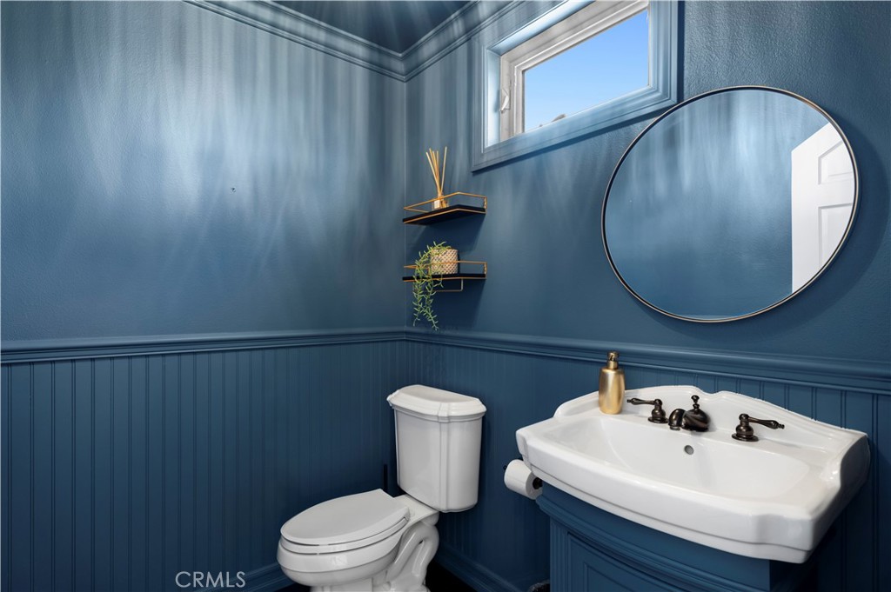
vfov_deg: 67.3
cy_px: 296
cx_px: 446
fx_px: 445
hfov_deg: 90.0
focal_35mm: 18
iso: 400
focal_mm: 18
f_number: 8
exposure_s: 1/6
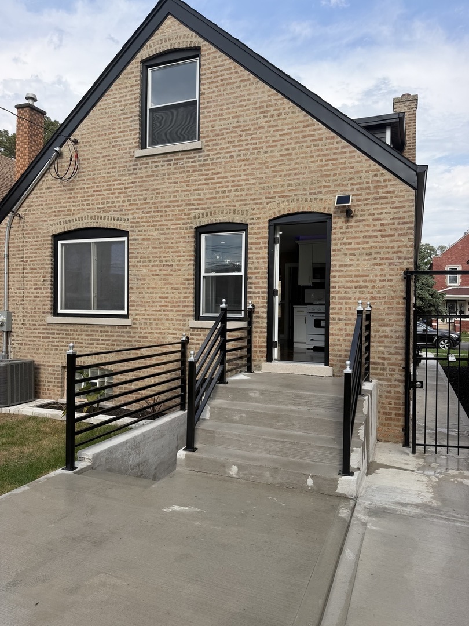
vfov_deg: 71.6
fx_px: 434
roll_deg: +0.1
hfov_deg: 56.8
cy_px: 313
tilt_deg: -4.7
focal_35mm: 24
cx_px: 234
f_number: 1.78
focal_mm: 6.76
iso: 80
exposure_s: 1/2445
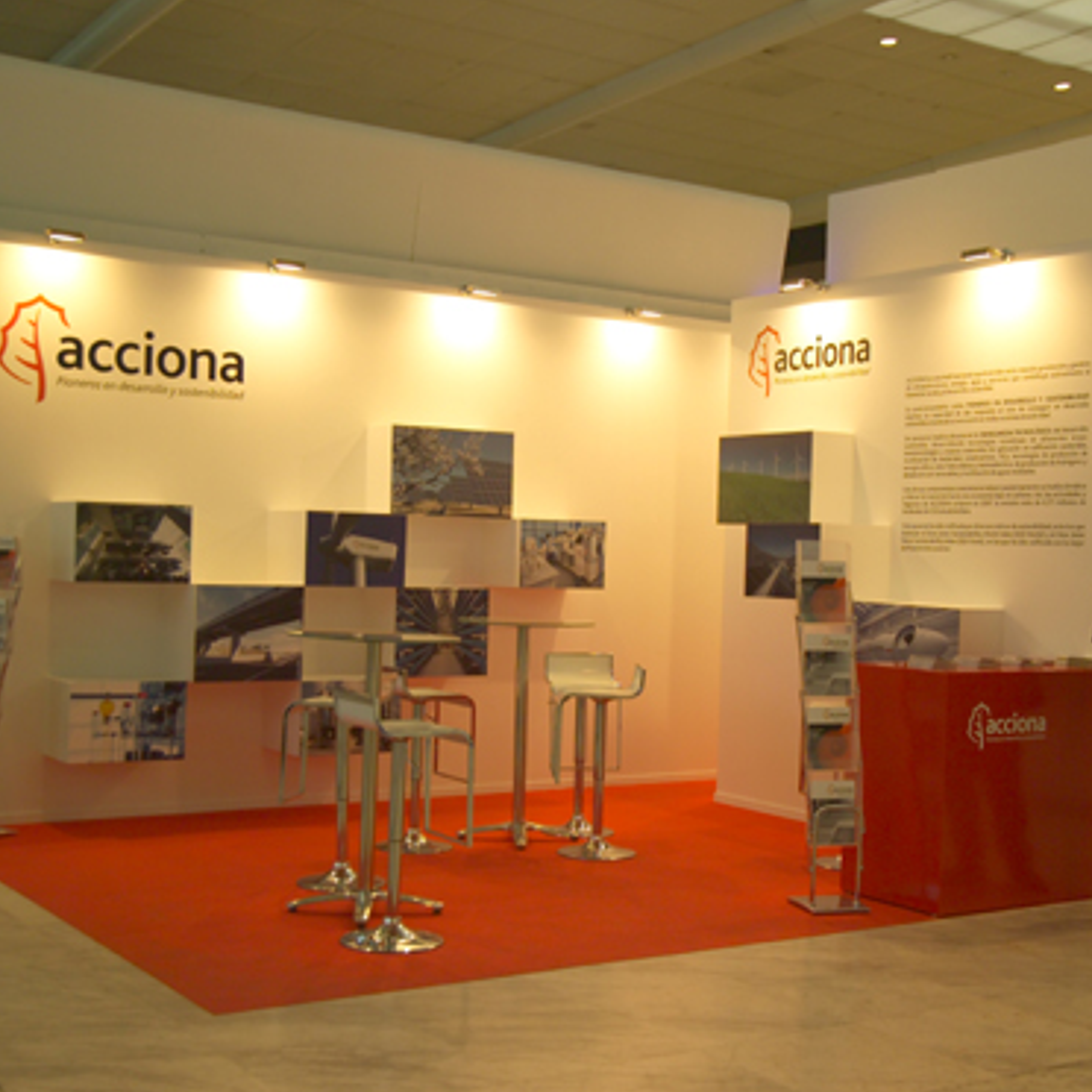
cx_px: 575
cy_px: 546
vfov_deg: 35.4
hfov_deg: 35.3
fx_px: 1713
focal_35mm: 48
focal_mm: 35
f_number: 5.6
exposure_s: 1/20
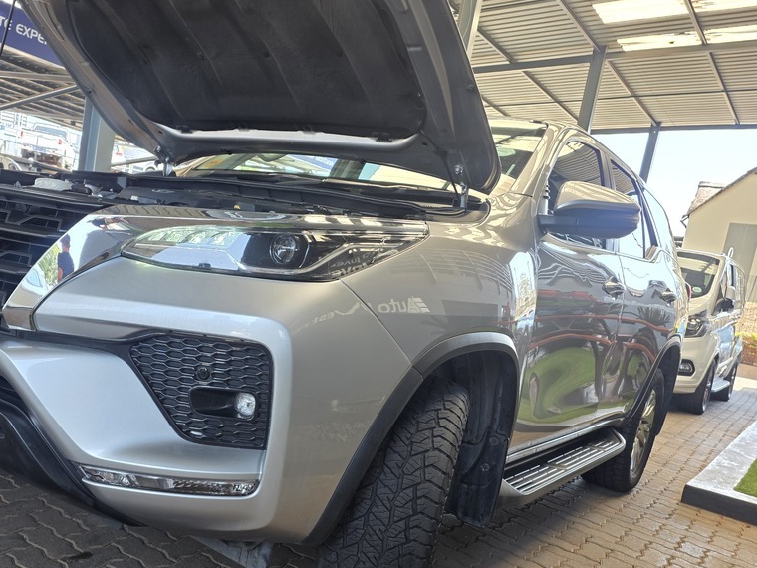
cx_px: 265
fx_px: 678
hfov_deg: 57.3
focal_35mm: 31
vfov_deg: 45.1
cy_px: 350
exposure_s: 1/180
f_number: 1.7
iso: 80
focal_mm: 6.25
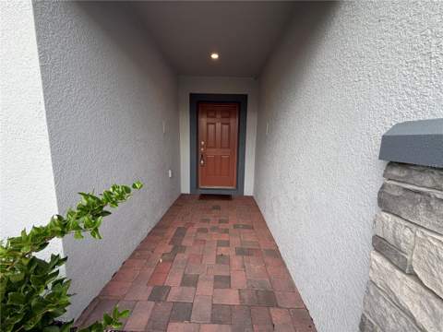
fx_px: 179
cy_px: 166
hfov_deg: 102.1
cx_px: 222
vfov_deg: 85.7
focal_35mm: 14
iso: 40
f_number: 2.2
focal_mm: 2.22
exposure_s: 1/125
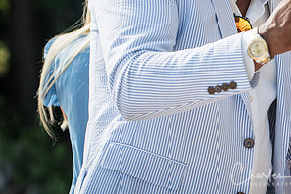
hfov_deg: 6.0
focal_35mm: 340
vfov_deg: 4.0
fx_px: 2748
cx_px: 277
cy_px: 5
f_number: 4
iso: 200
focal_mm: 116
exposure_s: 1/1000
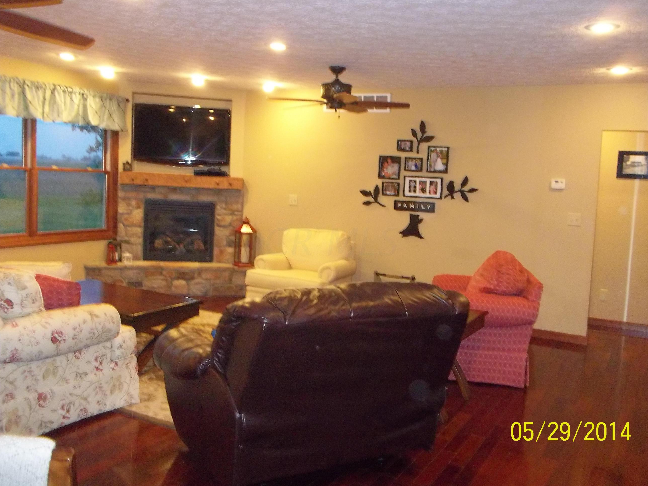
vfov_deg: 42.9
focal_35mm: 33
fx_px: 618
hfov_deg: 55.4
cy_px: 241
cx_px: 331
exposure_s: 1/30
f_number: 2.9
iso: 400
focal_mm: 5.7
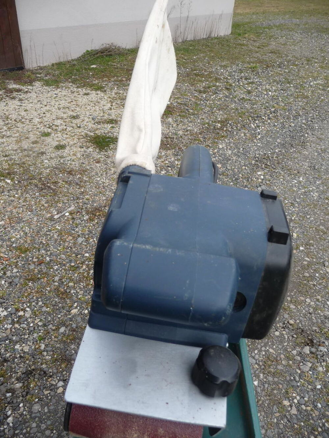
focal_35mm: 28
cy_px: 219
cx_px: 164
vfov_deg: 63.4
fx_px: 355
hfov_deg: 49.8
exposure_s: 1/320
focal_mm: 4.7
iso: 100
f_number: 3.3
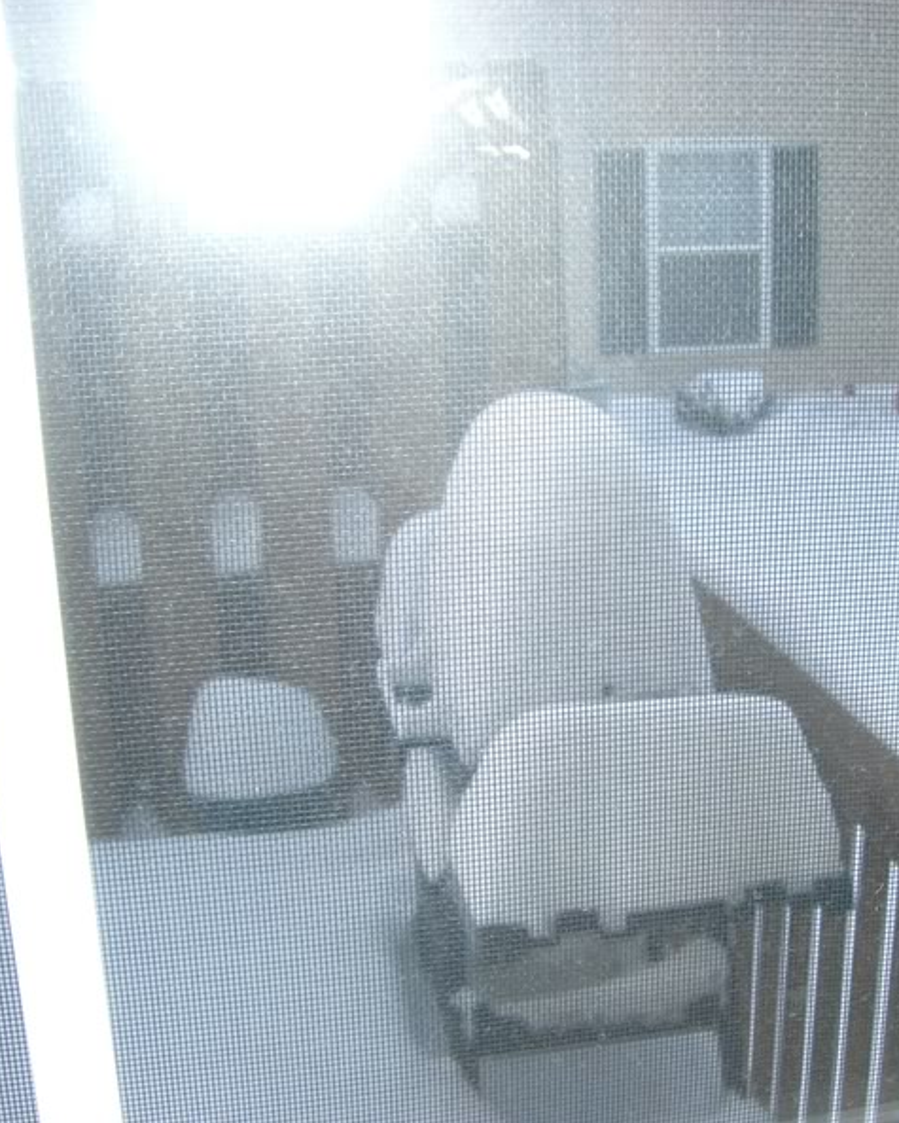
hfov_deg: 30.2
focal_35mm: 50
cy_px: 559
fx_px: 1662
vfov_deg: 37.3
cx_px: 520
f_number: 2.7
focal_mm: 6.2
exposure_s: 1/80
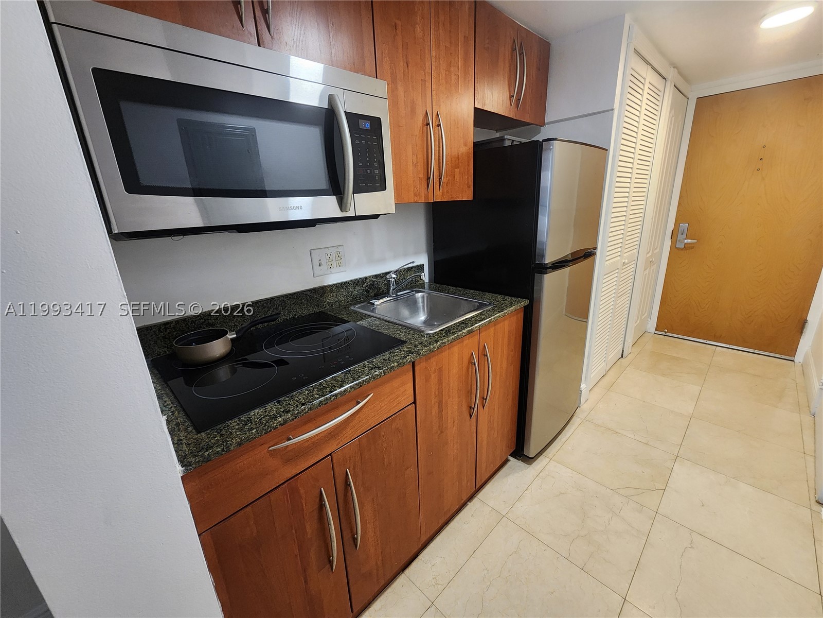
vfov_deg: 89.9
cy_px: 309
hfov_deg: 106.2
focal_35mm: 13
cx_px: 412
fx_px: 309
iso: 400
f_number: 2.2
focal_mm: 2.2
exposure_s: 1/60
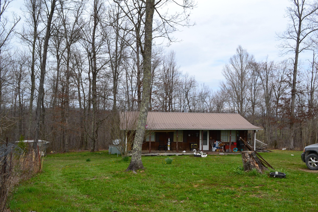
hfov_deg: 53.1
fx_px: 318
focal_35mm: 36
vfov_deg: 36.9
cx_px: 159
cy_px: 106
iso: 400
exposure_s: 1/400
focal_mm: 24
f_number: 11
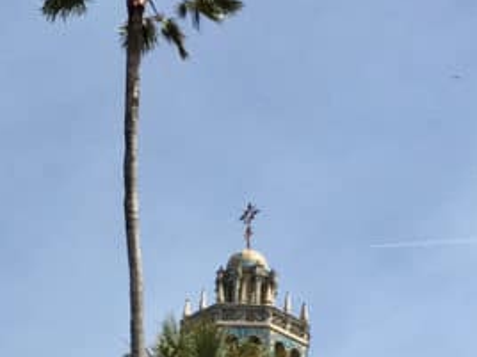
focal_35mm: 83
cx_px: 214
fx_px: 1144
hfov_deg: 23.5
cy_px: 448
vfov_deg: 16.9
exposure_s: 1/1603
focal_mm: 4.15
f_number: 2.2
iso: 25
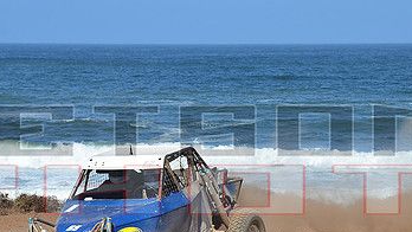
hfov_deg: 13.3
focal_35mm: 162
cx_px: 239
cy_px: 161
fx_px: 1770
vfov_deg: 7.5
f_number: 7.1
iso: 200
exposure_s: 1/640
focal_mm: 62
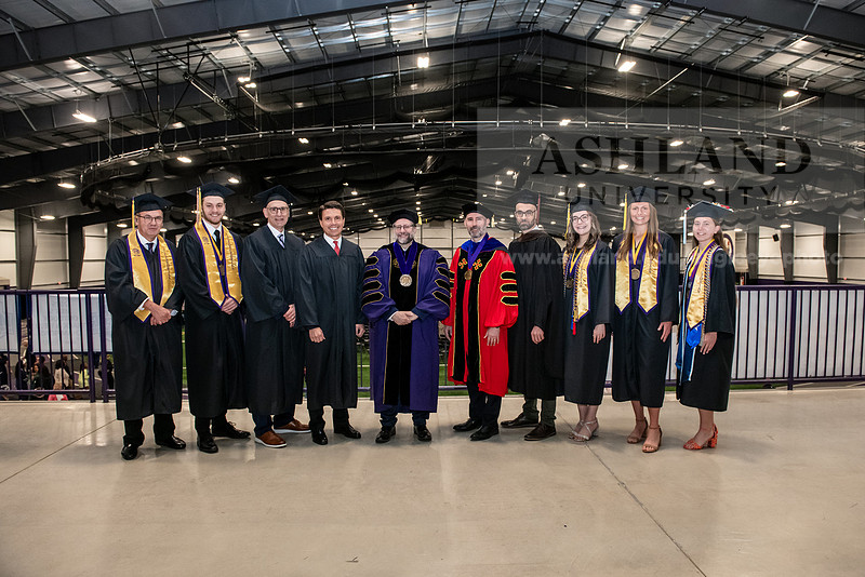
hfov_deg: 71.0
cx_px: 452
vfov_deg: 51.0
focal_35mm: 25
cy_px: 289
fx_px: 606
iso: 3200
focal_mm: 24
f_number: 4.5
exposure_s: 1/200
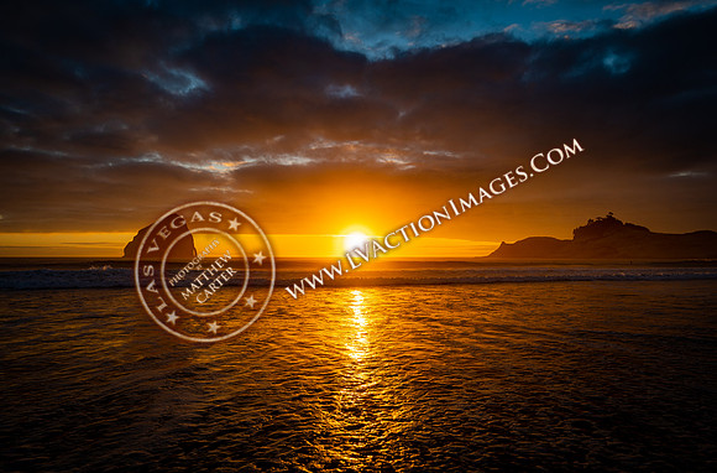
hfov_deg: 71.2
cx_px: 358
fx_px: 501
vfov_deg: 50.5
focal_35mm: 25
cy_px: 235
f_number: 8
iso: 64
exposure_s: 1/160
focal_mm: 24
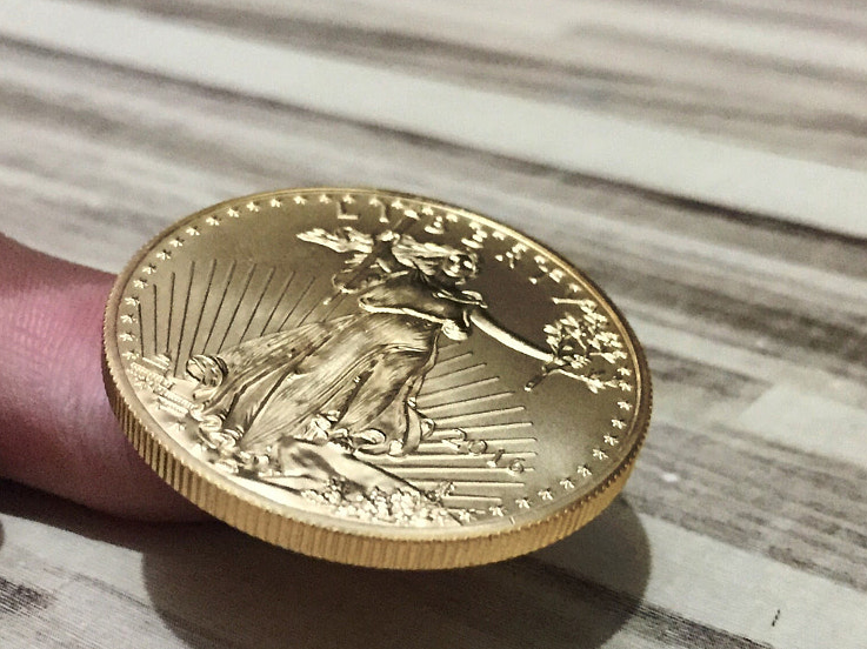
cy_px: 403
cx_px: 375
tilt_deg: -27.2
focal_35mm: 63
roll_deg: -0.9
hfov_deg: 30.7
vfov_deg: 23.2
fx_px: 1577
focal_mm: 4.15
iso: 320
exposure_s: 1/17
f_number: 2.2
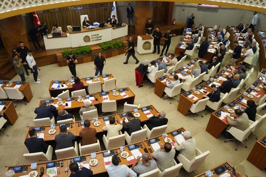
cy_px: 88
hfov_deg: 65.5
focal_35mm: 28
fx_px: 207
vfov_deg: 46.4
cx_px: 133
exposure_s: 1/125
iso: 3200
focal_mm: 28
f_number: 5
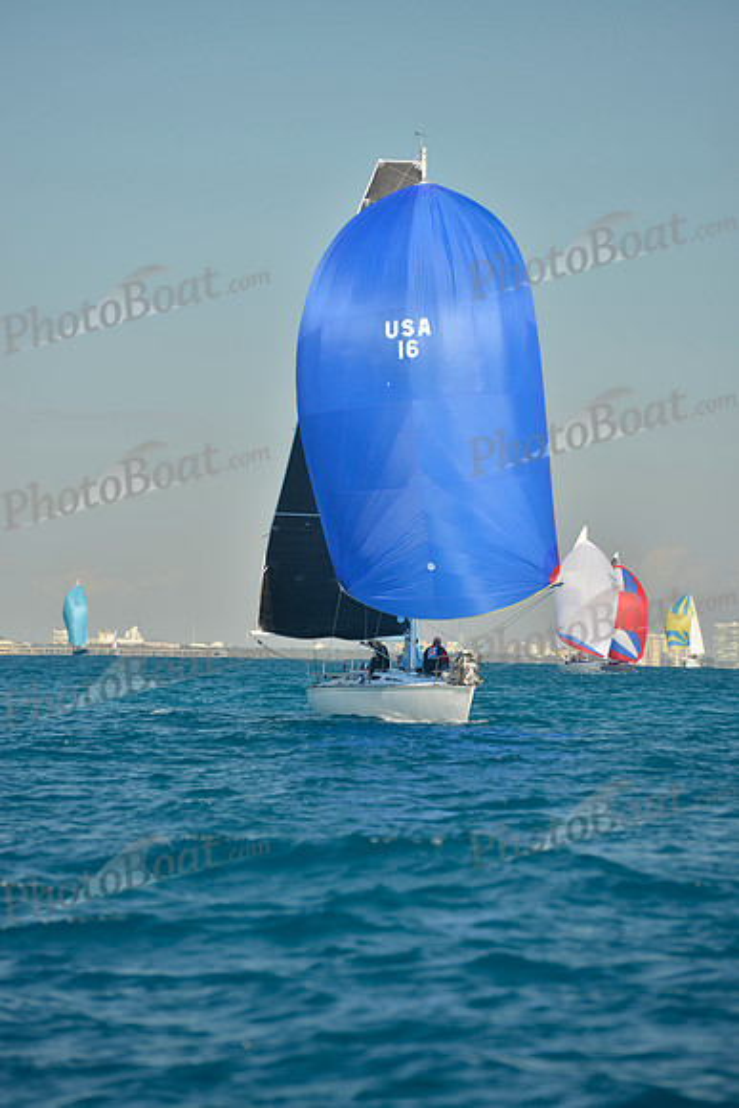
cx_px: 370
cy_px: 554
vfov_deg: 10.3
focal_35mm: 200
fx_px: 6154
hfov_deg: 6.9
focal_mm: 200
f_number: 6.3
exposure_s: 1/640
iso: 200
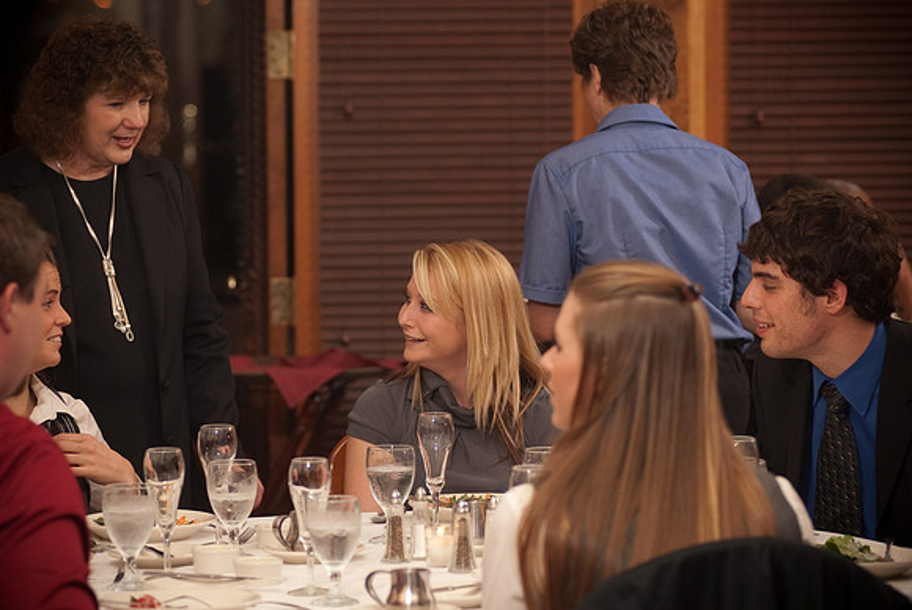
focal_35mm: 165
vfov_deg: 8.3
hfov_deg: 12.4
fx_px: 4184
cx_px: 456
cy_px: 305
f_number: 4
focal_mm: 110
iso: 200
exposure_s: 1/40
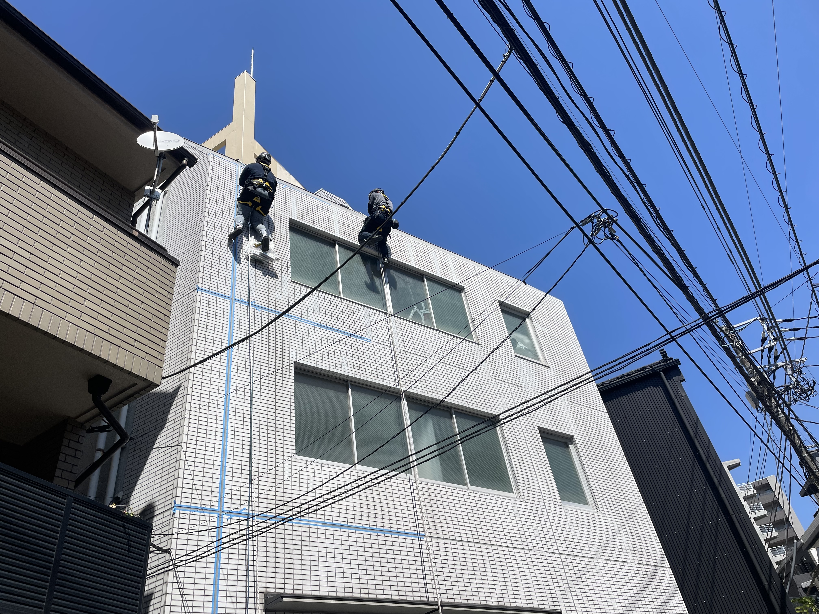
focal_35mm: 26
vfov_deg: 53.1
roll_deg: +10.5
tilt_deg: +40.6
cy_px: 307
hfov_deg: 67.3
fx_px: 615
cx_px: 410
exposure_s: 1/5556
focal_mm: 4.2
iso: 32
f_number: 1.6
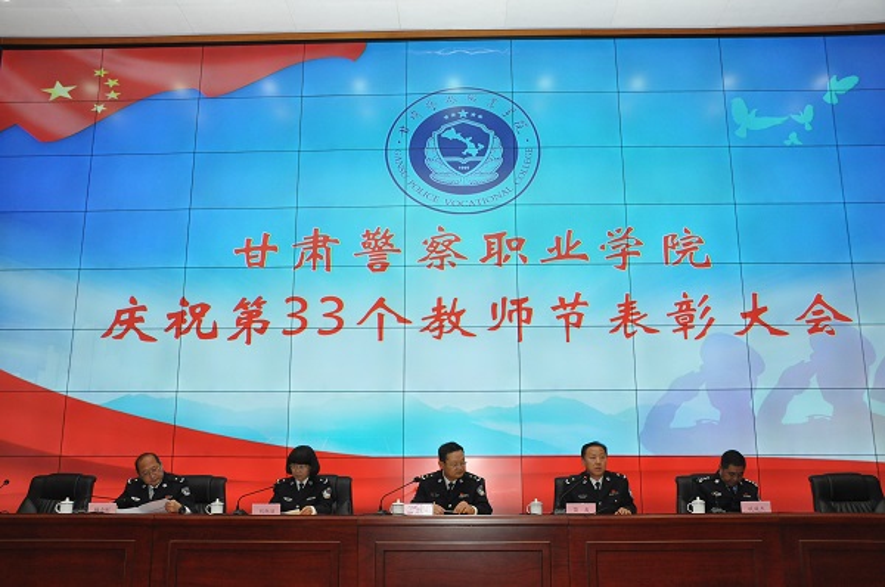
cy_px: 294
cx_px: 442
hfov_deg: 57.3
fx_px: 810
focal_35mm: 33
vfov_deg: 39.8
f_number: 7.1
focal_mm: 22
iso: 1000
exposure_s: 1/200
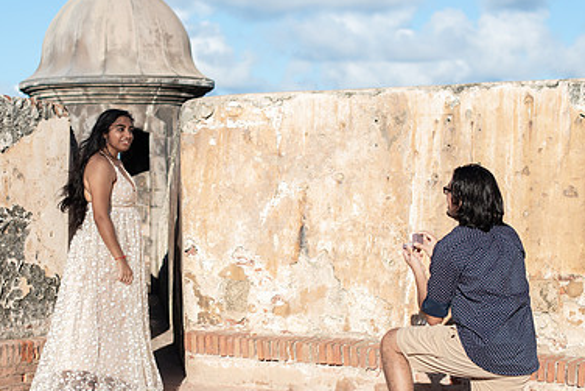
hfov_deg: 24.7
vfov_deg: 16.7
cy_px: 208
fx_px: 1333
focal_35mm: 82
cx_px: 222
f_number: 2.8
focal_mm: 50
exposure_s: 1/2500
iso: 100
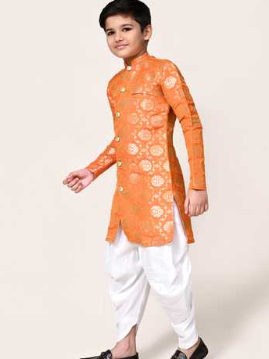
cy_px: 189
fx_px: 570
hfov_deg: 26.5
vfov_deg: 34.9
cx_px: 135
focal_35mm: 55
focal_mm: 50
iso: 500
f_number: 10
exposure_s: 1/160
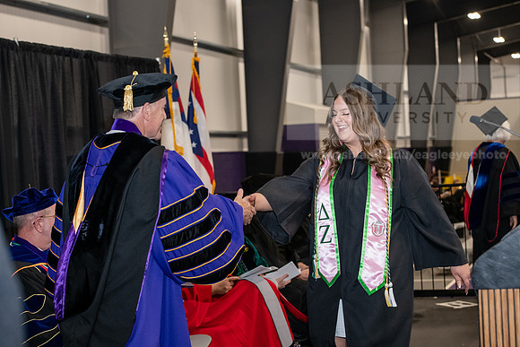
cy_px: 174
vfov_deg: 19.5
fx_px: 1011
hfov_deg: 28.8
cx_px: 260
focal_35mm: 70
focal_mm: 70
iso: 2500
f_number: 5
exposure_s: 1/200
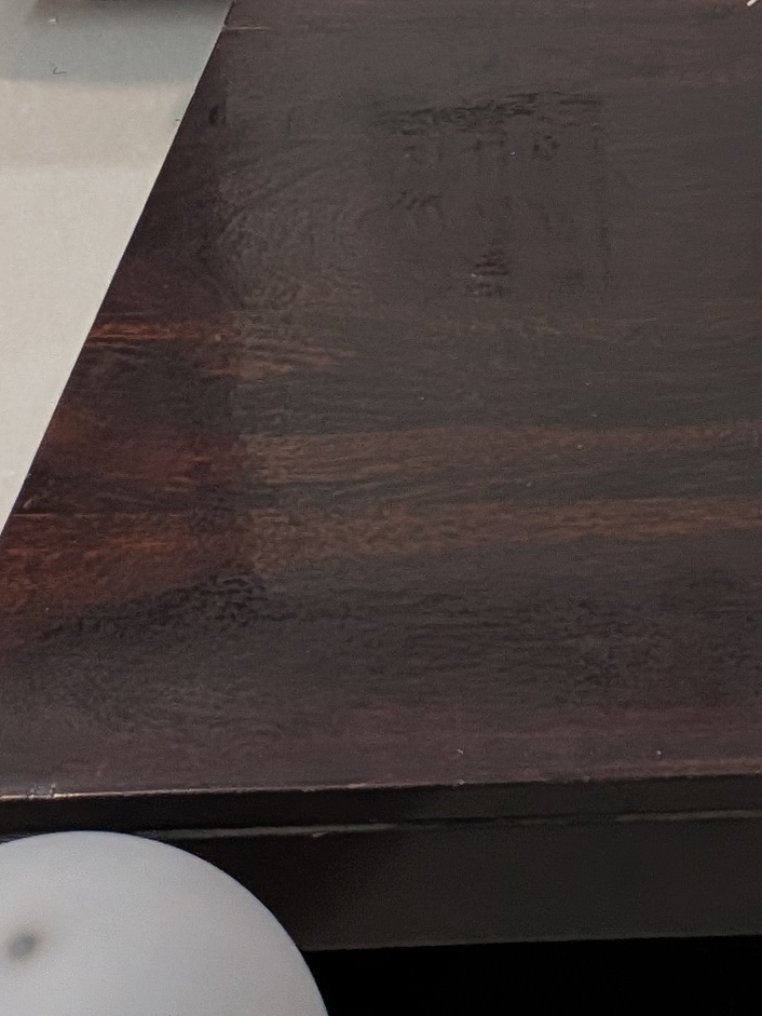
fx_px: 2993
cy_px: -943
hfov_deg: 13.1
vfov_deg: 15.7
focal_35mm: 102
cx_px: 1379
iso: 171
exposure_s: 1/50
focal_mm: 4.53
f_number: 1.7
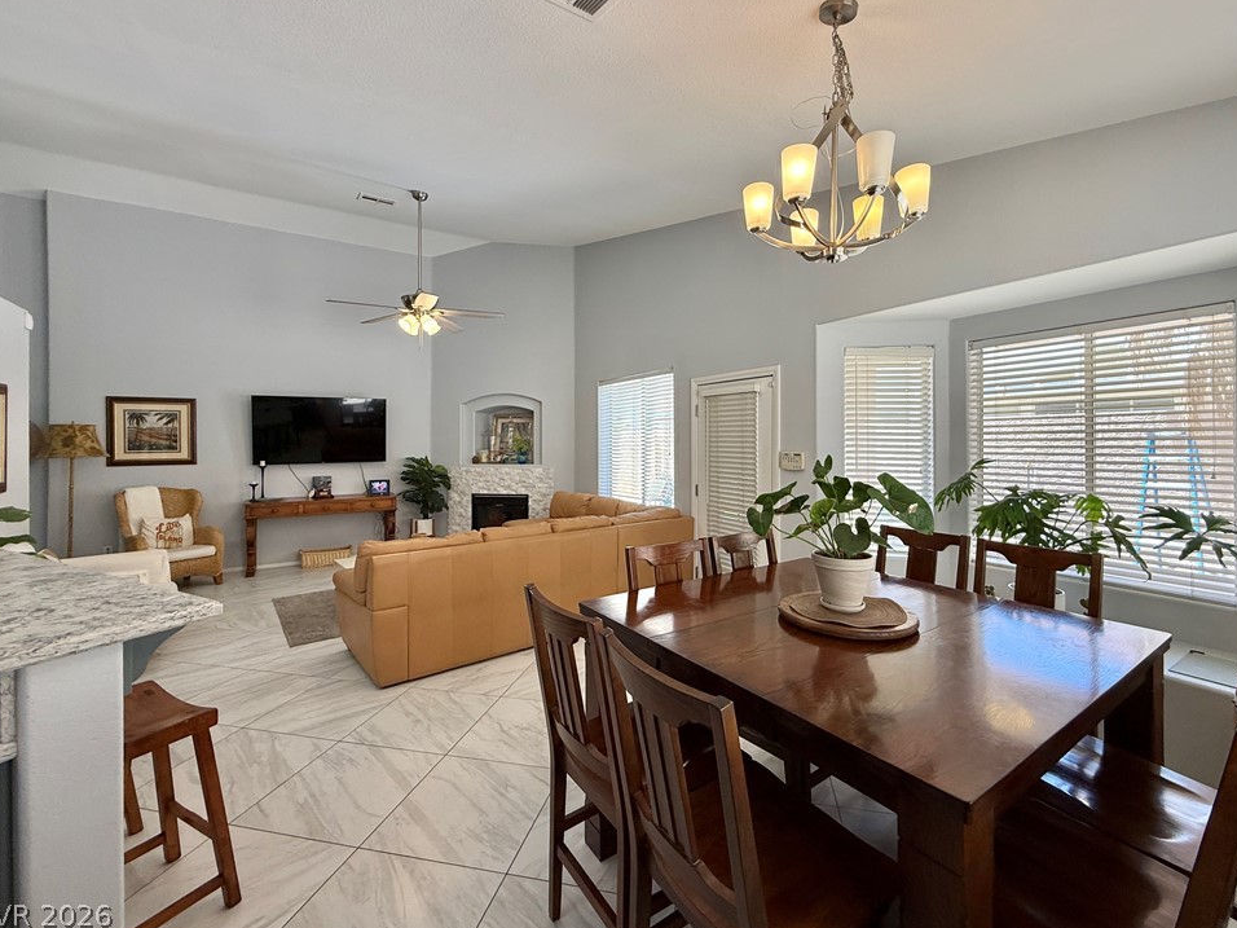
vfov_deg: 81.7
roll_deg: +0.0
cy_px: 440
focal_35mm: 15
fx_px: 536
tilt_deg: +1.1
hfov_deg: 98.2
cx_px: 633
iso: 100
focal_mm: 2.22
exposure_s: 1/120
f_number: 2.2
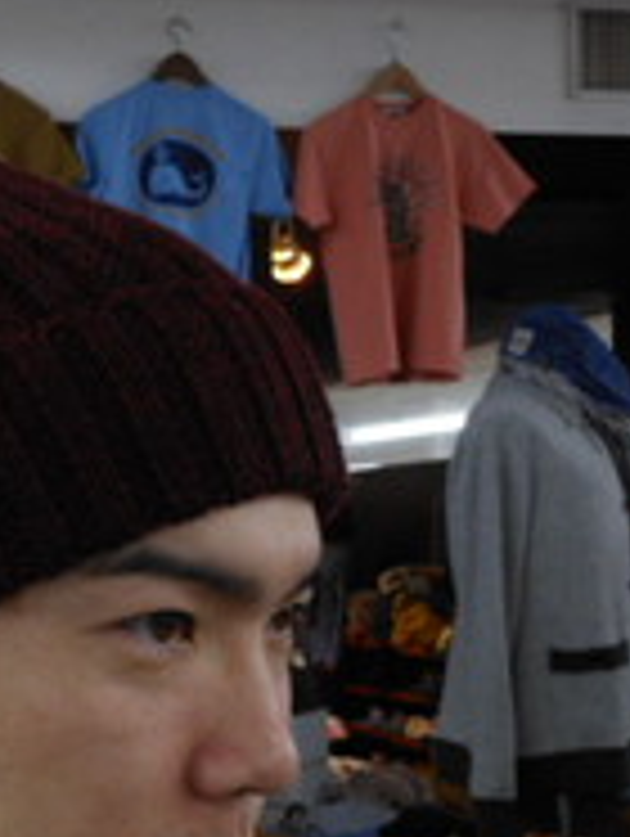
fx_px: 1501
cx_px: -27
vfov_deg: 30.8
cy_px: 583
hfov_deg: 22.6
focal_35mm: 62
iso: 200
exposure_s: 1/30
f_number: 4
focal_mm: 5.9
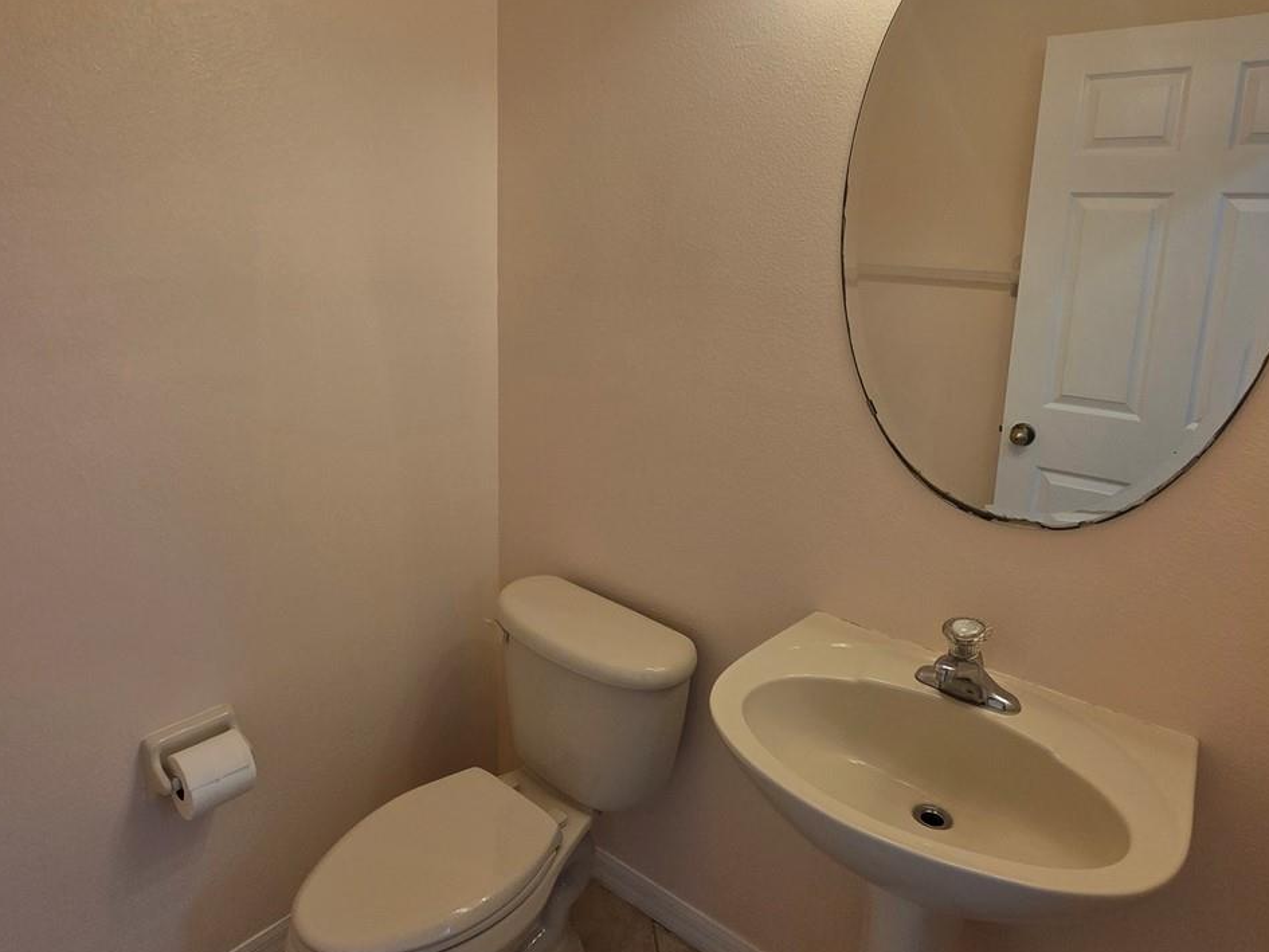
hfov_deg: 76.3
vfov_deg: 60.7
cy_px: 392
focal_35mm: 22
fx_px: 807
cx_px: 611
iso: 80
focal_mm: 2.2
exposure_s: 1/120
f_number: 1.9
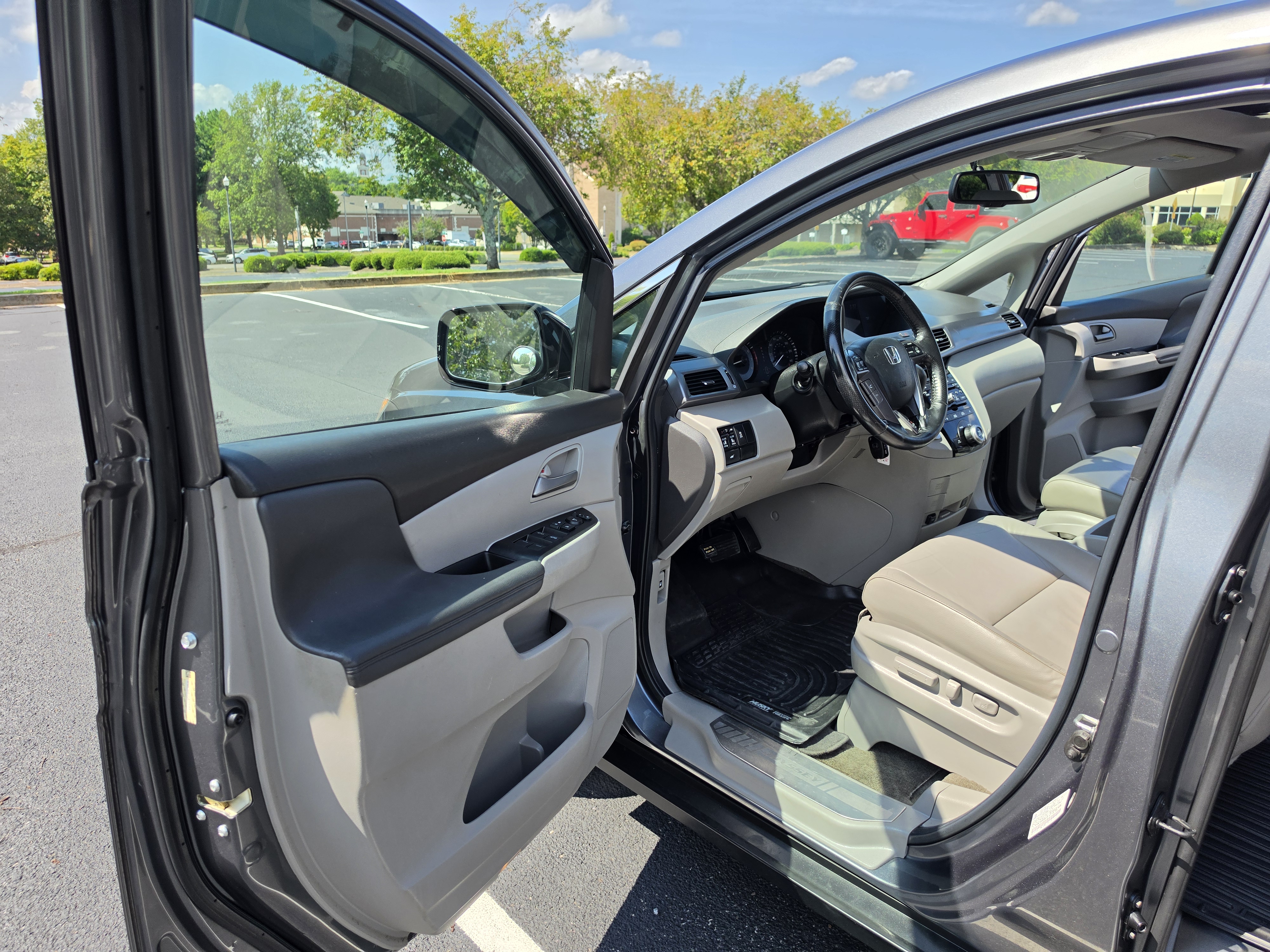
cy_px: 476
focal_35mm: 23
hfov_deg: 73.9
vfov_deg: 58.9
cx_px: 635
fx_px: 844
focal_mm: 6.5
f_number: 1.4
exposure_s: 1/3677
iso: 64
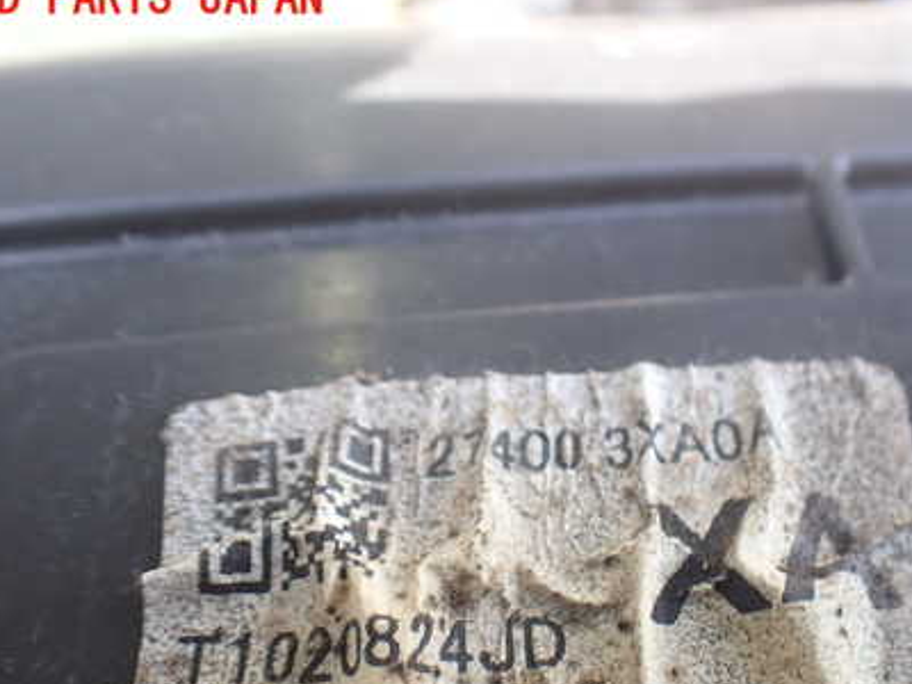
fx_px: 1186
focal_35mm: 45
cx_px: 593
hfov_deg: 41.6
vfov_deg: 31.8
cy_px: 483
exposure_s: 1/125
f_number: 2.3
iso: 160
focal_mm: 5.4
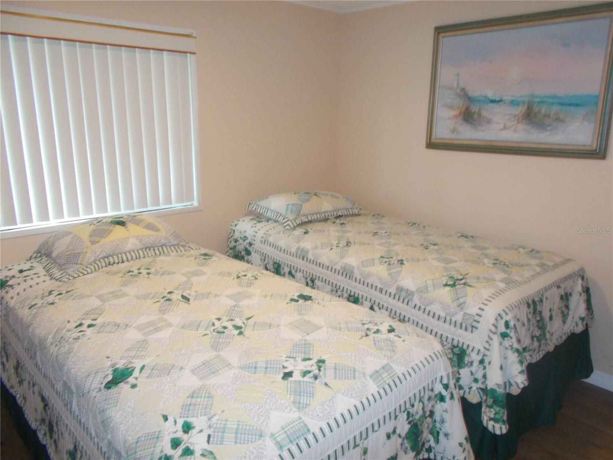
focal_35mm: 26
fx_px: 460
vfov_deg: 53.1
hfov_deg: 67.3
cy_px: 230
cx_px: 306
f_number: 3.2
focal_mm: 4.6
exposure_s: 1/25
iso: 200
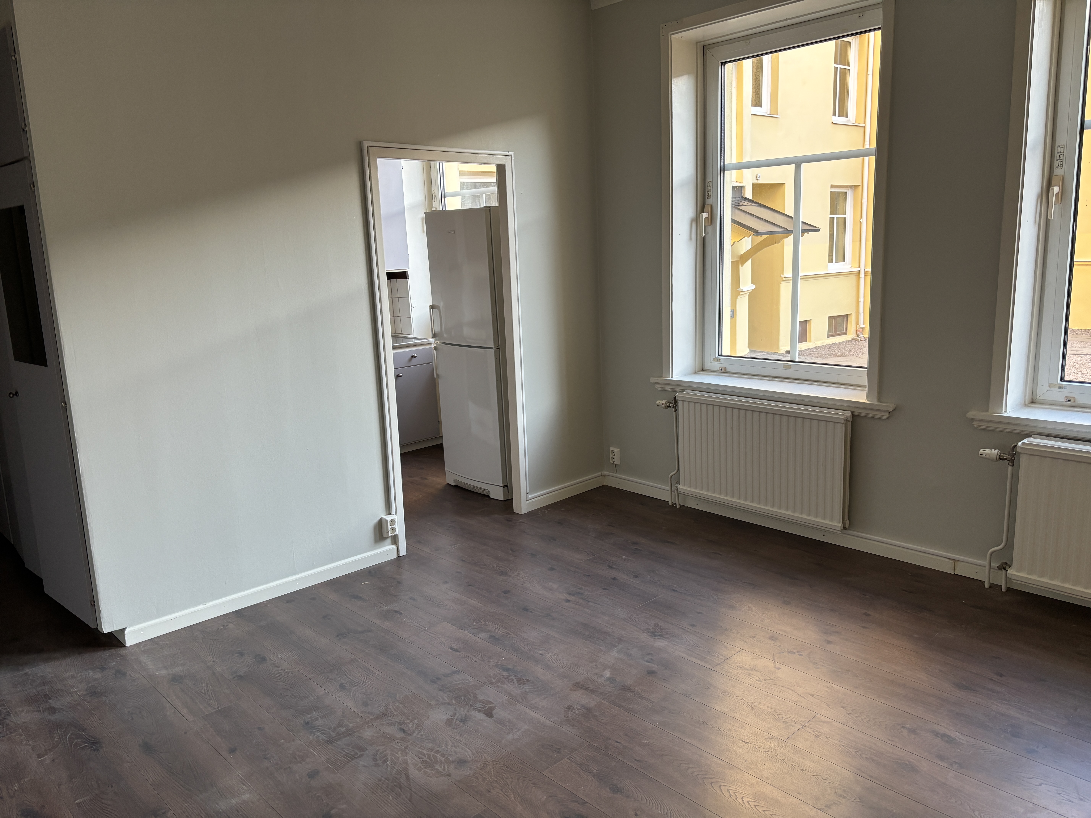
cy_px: 409
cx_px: 546
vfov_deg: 53.1
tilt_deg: -10.6
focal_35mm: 26
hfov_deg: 67.3
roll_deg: +1.9
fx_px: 819
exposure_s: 1/92
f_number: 1.6
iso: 125
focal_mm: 5.96
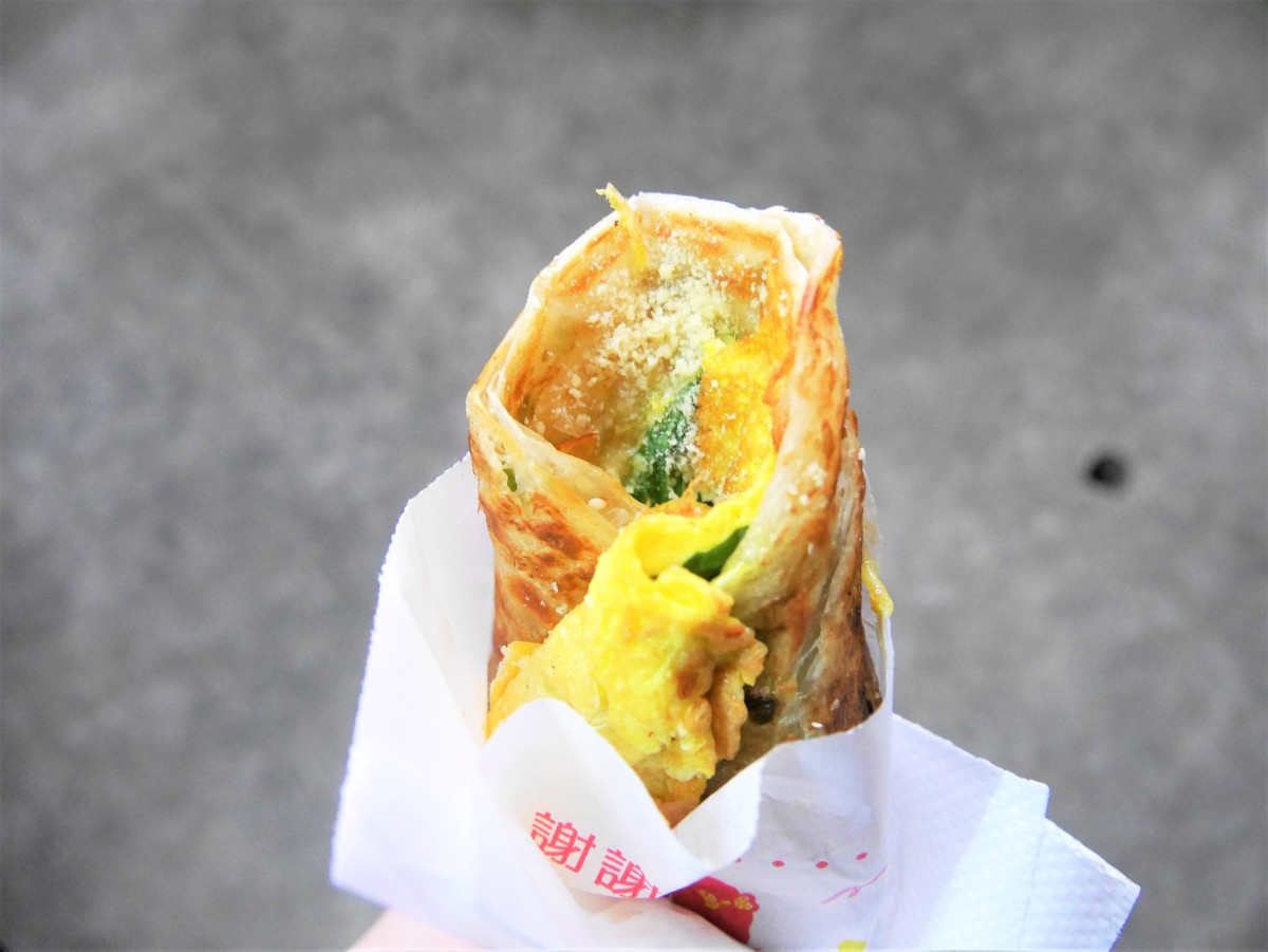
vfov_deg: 49.8
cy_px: 476
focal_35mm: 28
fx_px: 1026
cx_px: 634
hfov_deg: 63.4
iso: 2500
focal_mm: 14
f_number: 3.5
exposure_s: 1/60
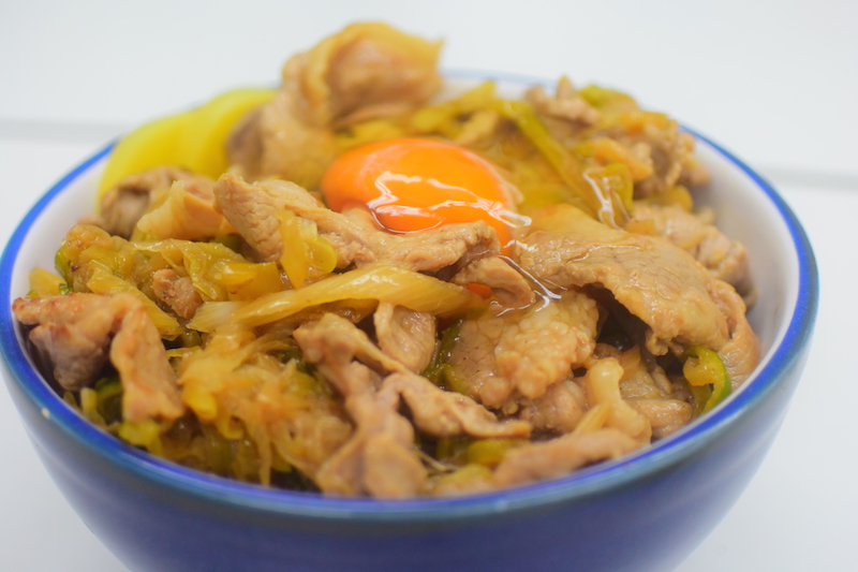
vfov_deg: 27.5
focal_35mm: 49
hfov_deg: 40.4
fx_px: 1168
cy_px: 286
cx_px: 429
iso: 400
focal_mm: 18.5
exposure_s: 1/400
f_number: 1.8
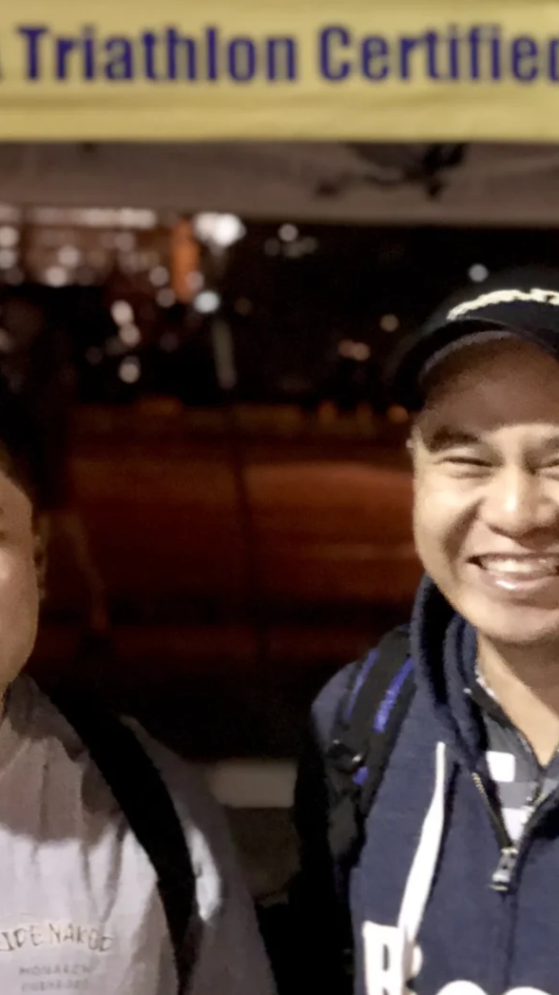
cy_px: 471
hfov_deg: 11.6
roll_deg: -0.9
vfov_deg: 20.6
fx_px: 2742
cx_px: 268
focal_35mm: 104
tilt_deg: -3.4
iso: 200
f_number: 2.4
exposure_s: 1/8
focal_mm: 6
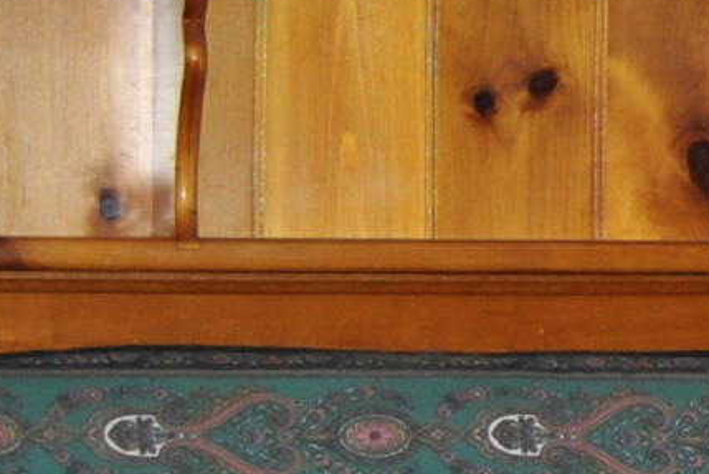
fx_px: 5382
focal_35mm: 273
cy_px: 154
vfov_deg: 5.0
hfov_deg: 7.0
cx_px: 1806
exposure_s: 1/60
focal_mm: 26
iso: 200
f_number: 4
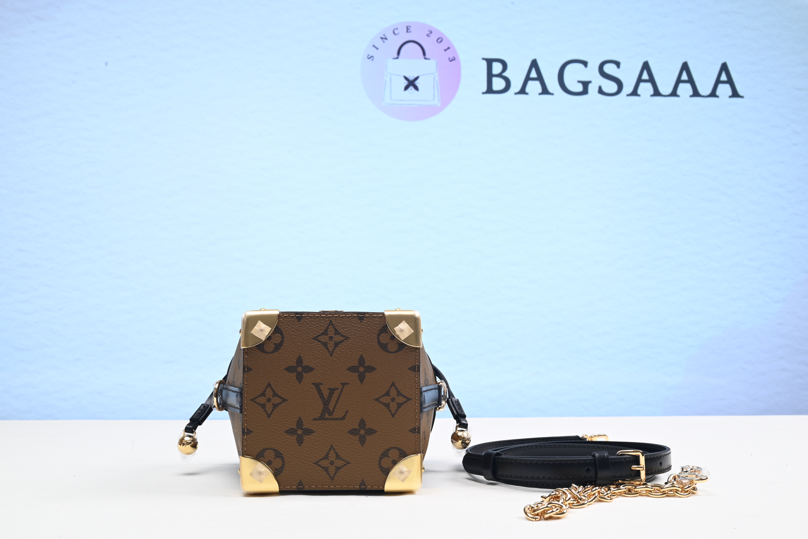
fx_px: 921
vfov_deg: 32.7
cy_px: 270
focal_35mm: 41
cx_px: 404
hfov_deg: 47.4
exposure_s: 1/2
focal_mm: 41
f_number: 16
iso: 100
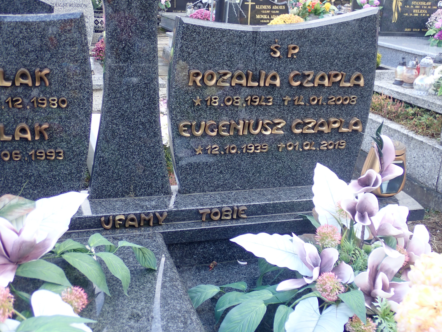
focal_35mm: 40
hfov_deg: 46.8
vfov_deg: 36.0
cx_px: 221
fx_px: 511
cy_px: 166
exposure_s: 1/80
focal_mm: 7.34
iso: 125
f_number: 2.8
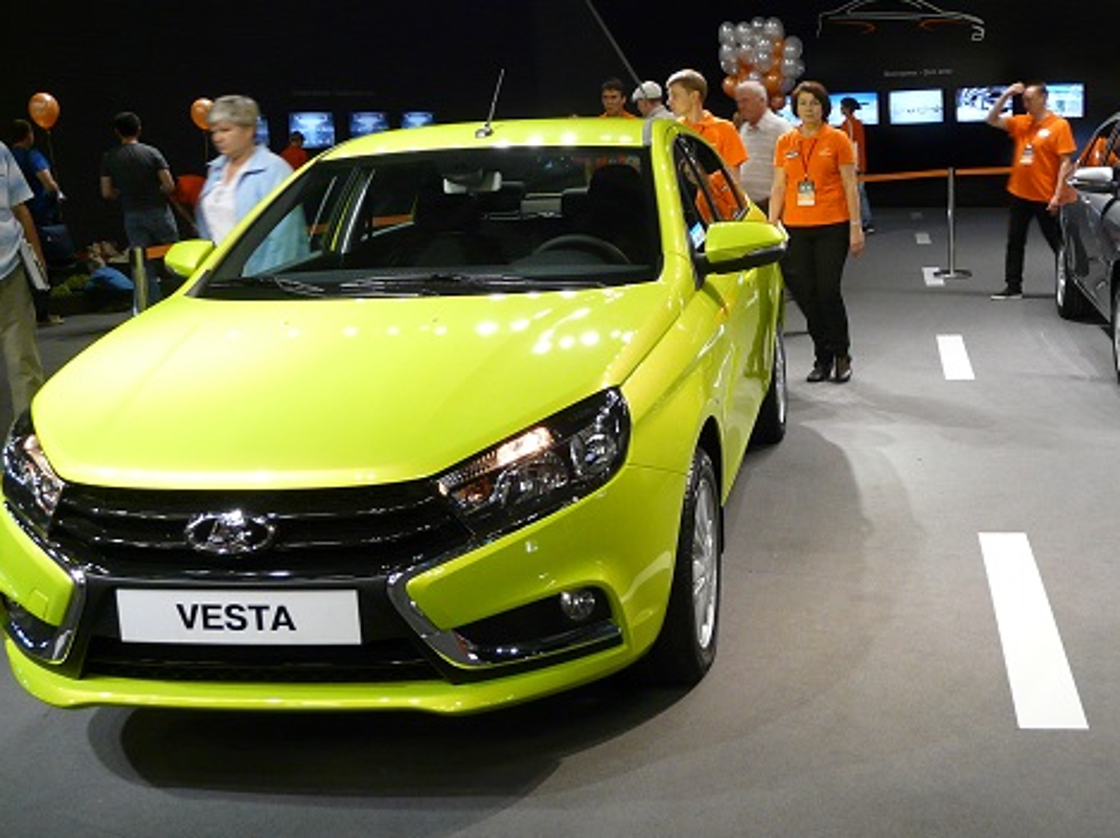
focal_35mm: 40
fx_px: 1293
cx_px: 750
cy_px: 332
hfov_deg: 46.1
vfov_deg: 35.8
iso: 200
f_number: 2.8
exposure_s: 1/30
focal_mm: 4.6
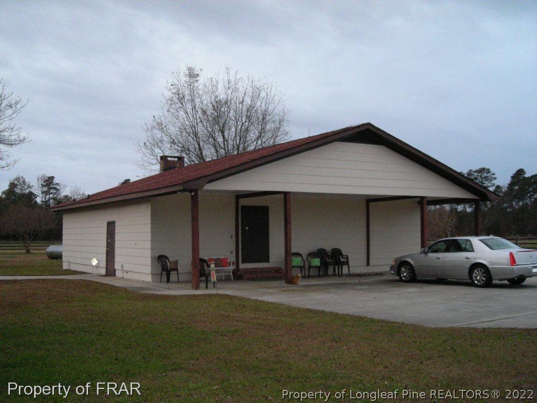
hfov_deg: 49.0
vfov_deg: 37.7
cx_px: 268
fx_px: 589
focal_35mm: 38
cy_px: 202
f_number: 3.2
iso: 298
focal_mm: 6.3
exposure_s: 1/60
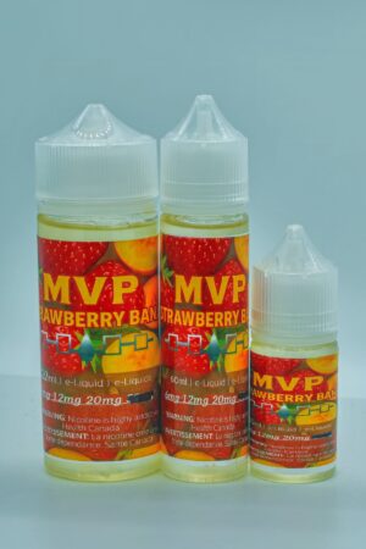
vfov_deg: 33.4
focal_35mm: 60
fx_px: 915
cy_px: 274
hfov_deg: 22.6
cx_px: 183
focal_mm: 40
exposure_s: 1/320
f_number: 9
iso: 200
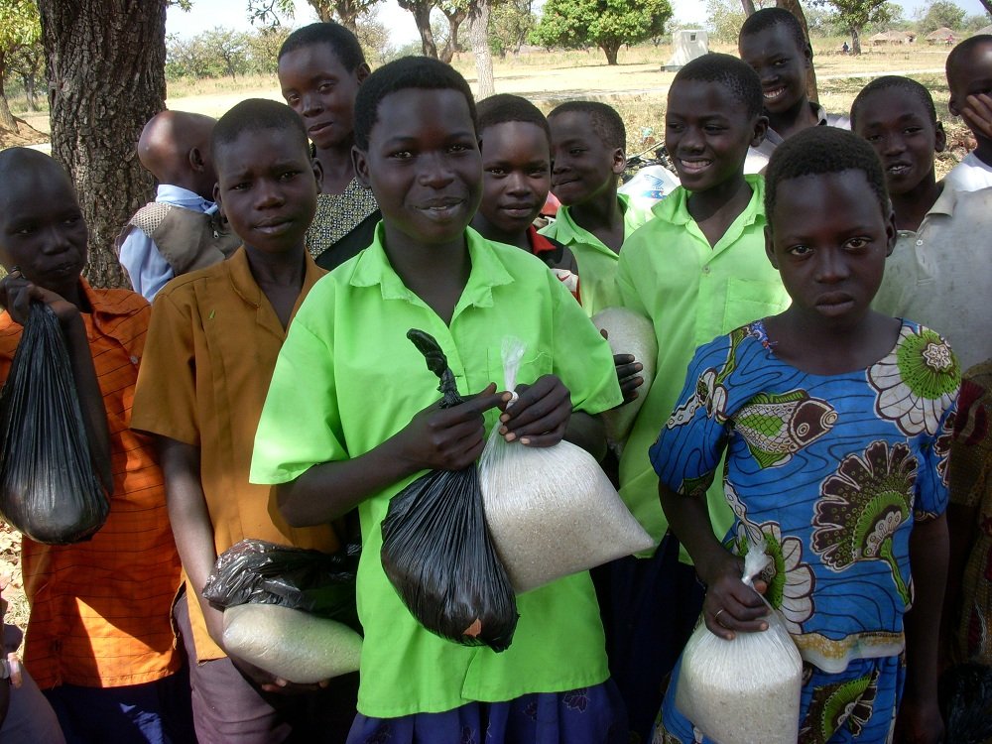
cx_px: 496
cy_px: 372
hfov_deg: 49.0
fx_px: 1089
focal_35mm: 38
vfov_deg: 37.7
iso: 100
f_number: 3.3
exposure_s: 1/250
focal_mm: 6.3
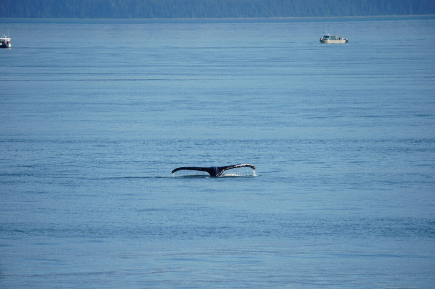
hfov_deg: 4.0
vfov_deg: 2.7
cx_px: 218
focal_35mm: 516
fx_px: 6230
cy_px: 144
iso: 160
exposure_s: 1/500
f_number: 7.1
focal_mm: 516
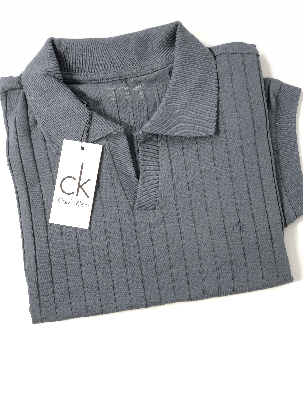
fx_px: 607
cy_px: 202
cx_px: 152
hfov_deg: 28.0
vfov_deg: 36.8
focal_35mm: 52
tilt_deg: -83.9
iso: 50
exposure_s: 1/60
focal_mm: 6
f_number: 2.4
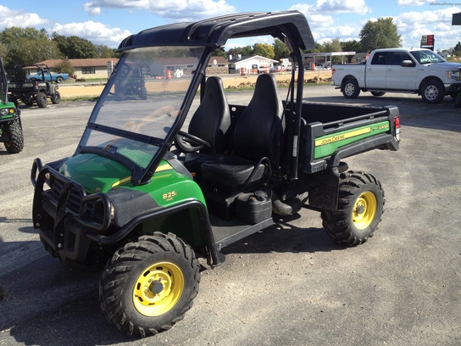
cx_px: 230
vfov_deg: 40.7
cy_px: 173
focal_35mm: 35
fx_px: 466
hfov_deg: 52.6
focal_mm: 4.28
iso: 64
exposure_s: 1/1104
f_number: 2.4
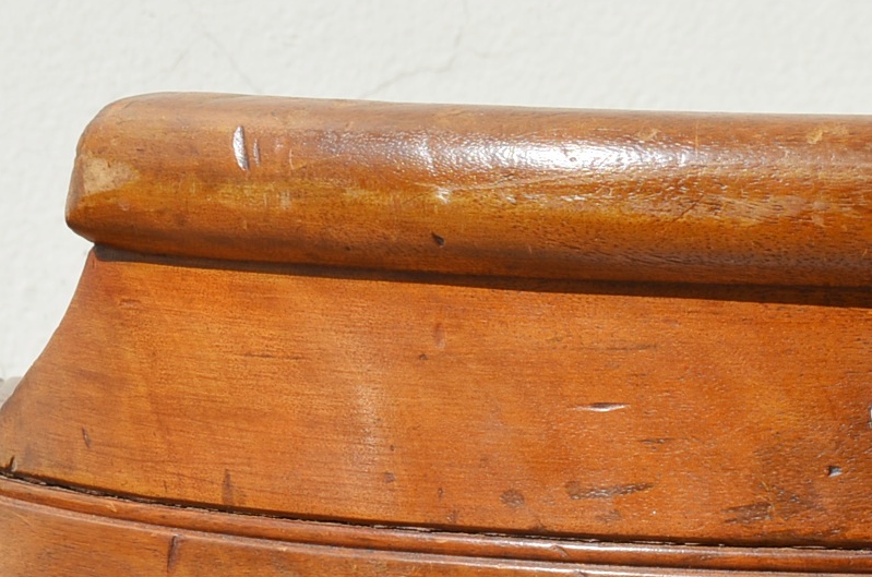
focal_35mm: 185
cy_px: 851
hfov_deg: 11.1
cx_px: 804
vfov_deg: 7.3
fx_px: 4471
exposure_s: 1/250
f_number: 8
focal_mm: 40
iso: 125
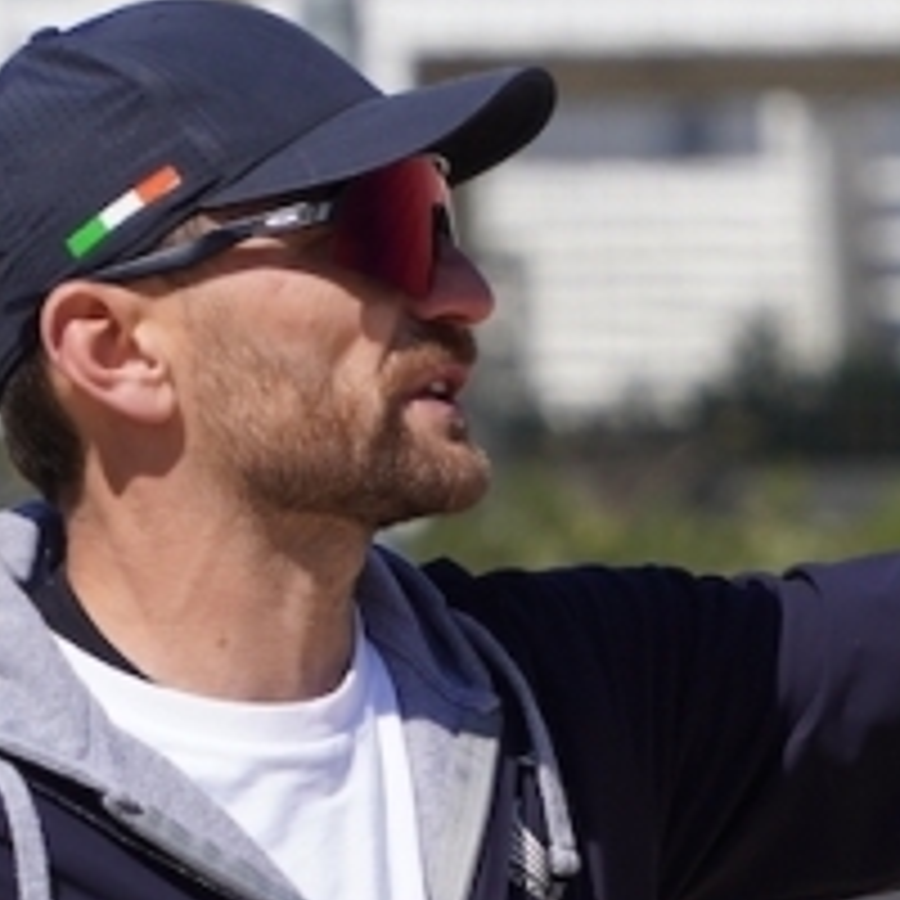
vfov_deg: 3.3
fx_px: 15758
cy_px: 828
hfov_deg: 3.3
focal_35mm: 536
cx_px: 734
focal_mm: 105
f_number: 4
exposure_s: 1/2500
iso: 200
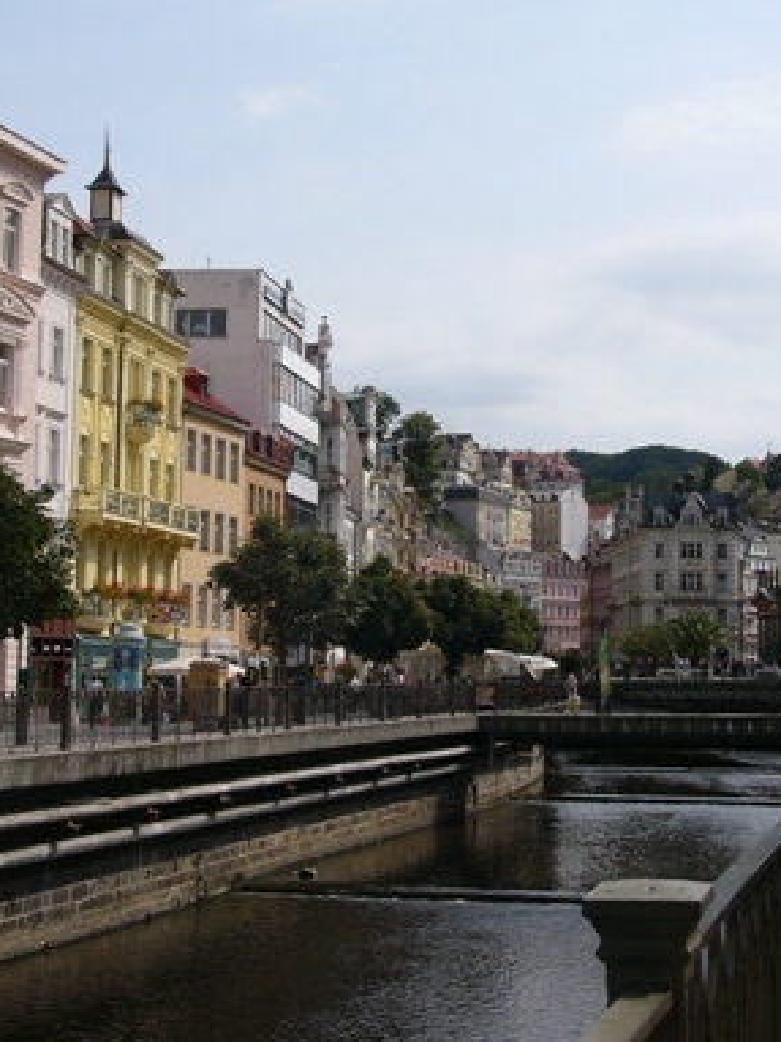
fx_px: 1926
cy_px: 482
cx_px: 459
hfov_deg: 22.9
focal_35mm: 64
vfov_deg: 30.3
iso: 50
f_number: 5.6
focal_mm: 6.5
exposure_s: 1/500
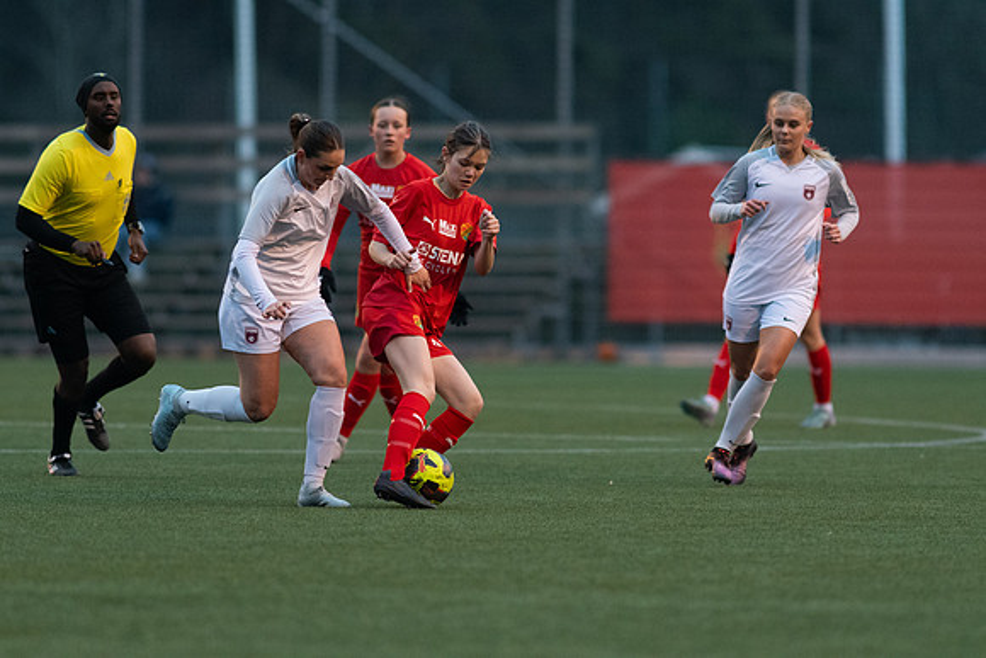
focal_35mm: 450
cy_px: 329
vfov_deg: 3.1
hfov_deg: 4.6
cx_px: 493
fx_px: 12327
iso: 3200
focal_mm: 300
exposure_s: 1/1000
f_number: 3.2
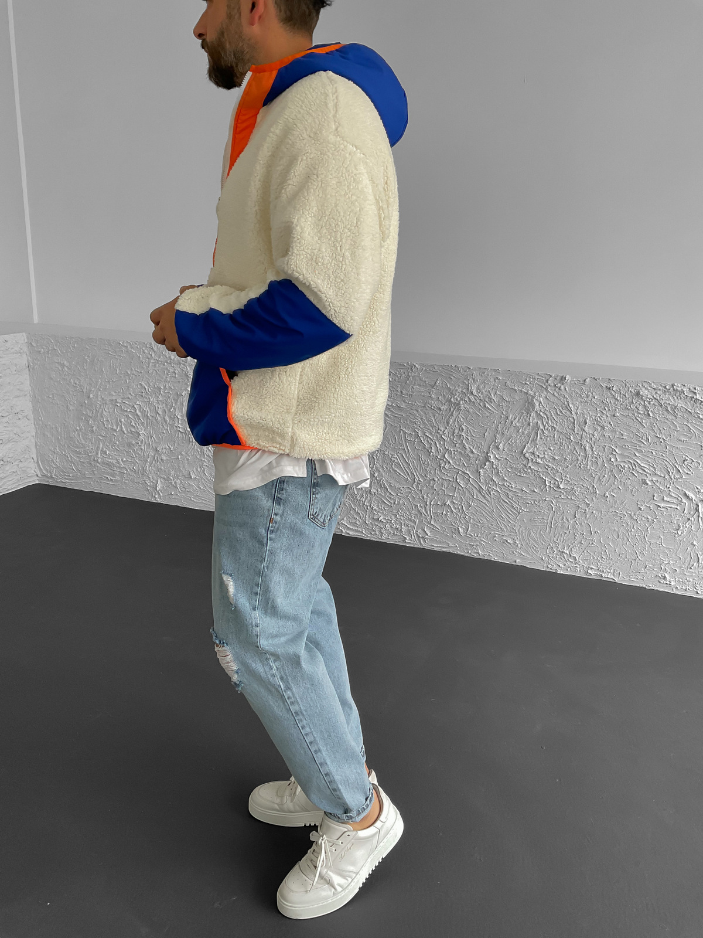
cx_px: 352
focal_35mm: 29
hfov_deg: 48.2
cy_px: 469
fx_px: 785
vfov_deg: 61.7
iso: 64
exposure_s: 1/120
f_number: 1.8
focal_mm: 3
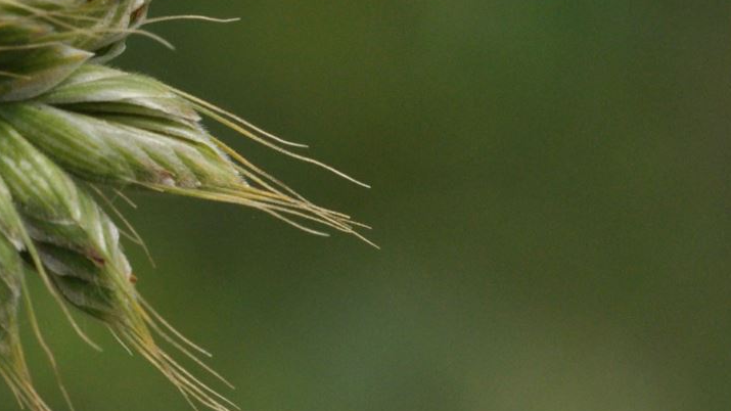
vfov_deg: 2.5
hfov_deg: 4.4
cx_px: -234
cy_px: 51
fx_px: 9488
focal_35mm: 490
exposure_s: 1/1250
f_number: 8
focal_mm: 105
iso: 500
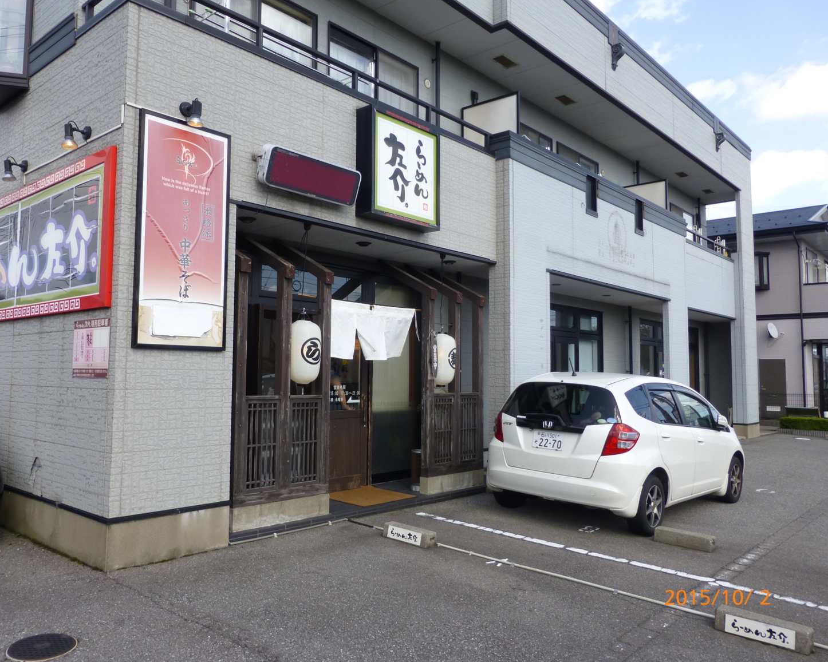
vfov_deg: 53.2
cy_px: 323
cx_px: 371
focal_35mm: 27
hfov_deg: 63.9
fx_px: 662
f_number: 4
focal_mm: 4.4
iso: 100
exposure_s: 1/320
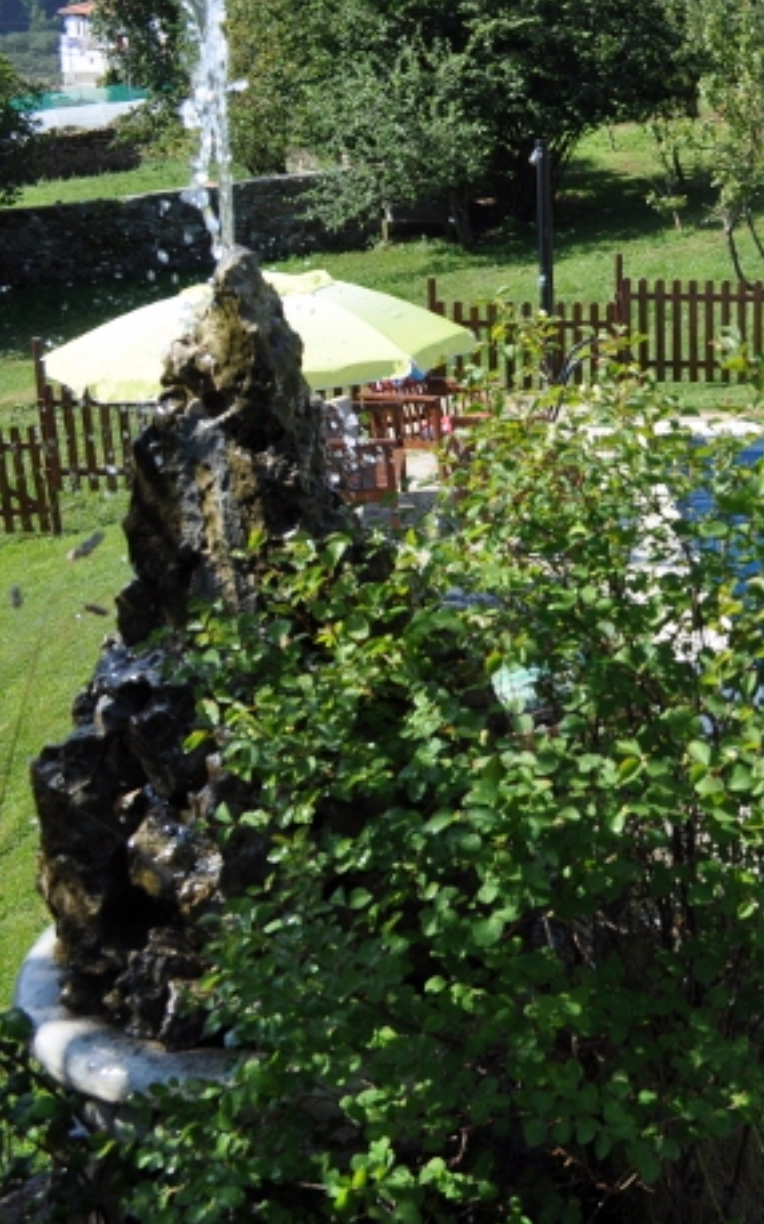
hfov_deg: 23.2
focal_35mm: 48
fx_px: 1600
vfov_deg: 41.8
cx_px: 1039
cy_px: 613
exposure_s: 1/400
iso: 200
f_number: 8
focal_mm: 18
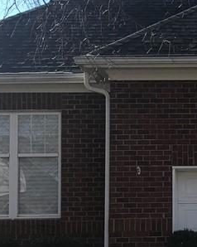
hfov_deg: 15.7
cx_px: 241
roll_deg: -1.1
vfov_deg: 20.2
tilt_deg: +5.1
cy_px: 184
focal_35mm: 94
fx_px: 686
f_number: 1.8
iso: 20
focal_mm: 3.99
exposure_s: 1/1198
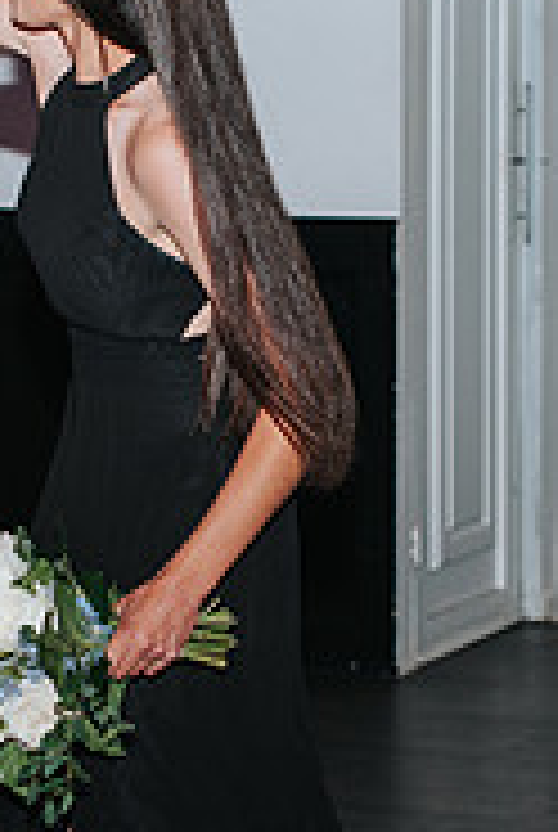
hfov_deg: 7.6
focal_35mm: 182
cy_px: 405
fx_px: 4215
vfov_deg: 11.3
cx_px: 178
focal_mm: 50
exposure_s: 1/125
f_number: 3.5
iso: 800
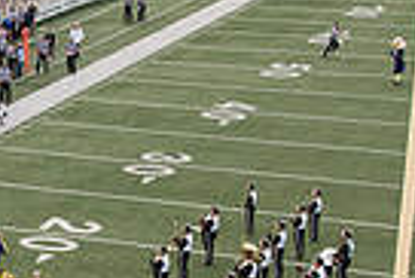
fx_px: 1373
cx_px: -101
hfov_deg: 16.4
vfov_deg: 11.4
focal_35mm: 119
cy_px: 267
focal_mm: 28
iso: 640
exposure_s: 1/640
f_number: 6.3
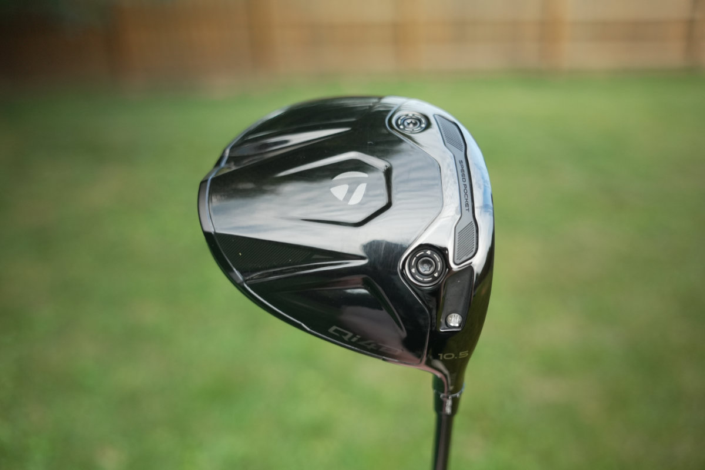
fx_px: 623
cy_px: 235
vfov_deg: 41.4
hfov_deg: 59.0
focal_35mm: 32
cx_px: 352
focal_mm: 21.2
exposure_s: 1/50
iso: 800
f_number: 1.8
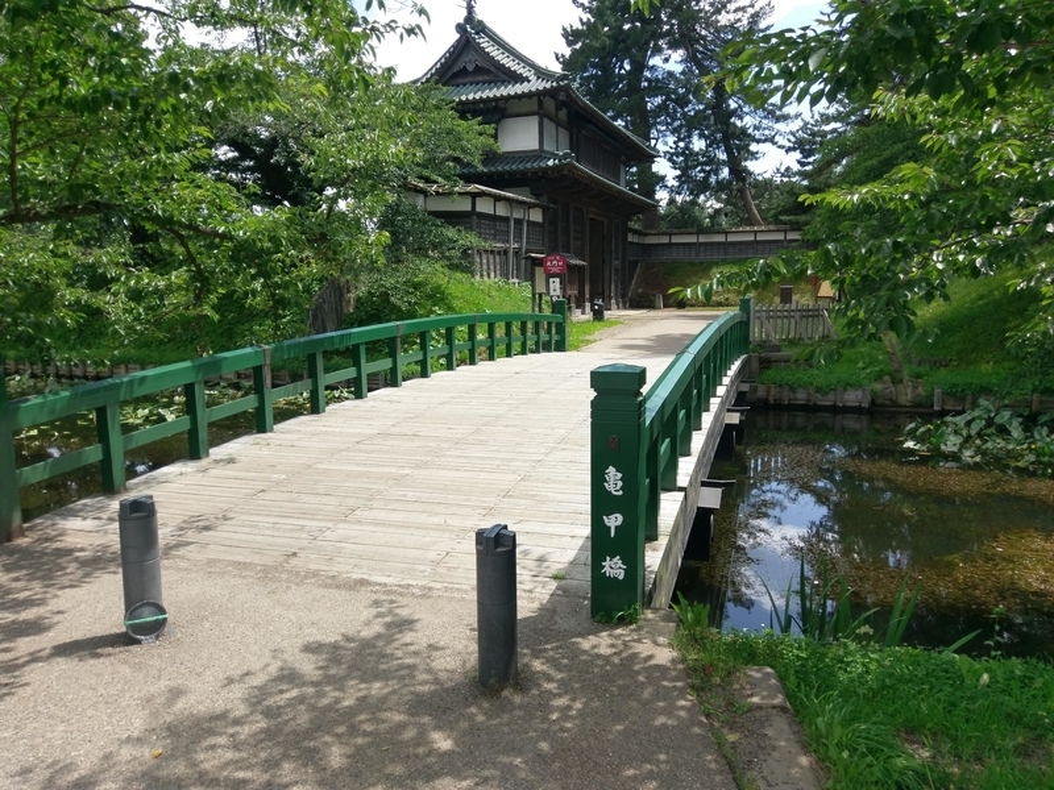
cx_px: 527
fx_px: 792
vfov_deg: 53.1
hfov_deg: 67.3
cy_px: 395
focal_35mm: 26
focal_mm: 4.58
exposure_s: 1/1524
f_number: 1.8
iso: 100
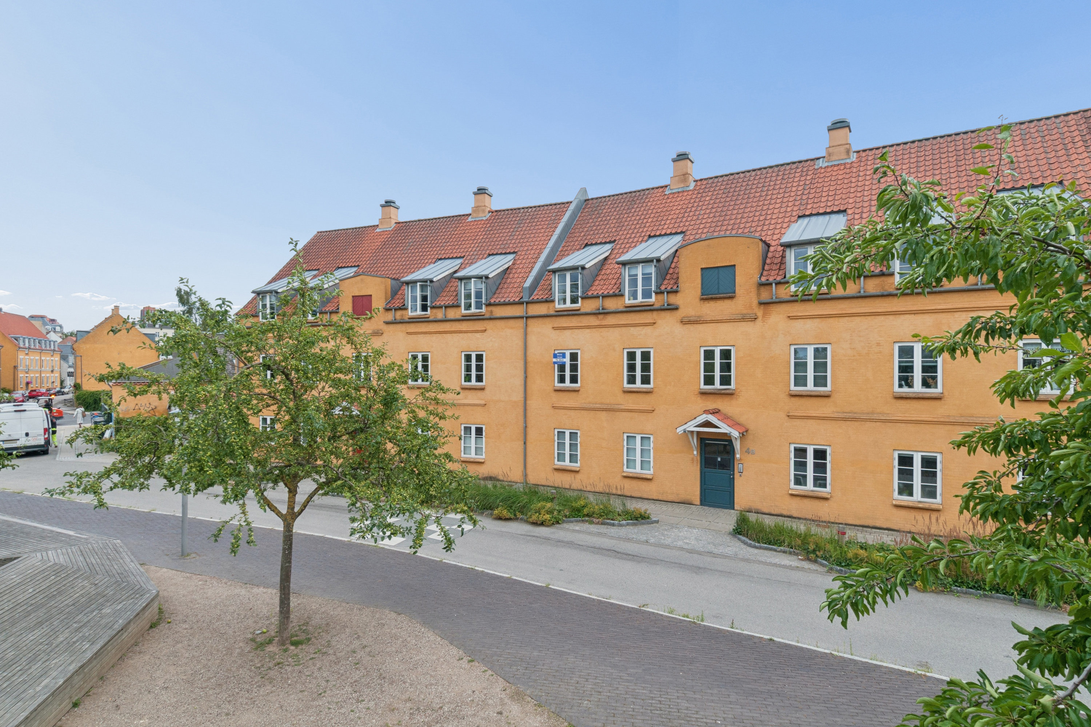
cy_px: 364
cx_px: 546
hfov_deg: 90.0
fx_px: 545
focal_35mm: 18
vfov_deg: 67.4
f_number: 10
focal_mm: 12
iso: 200
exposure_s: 1/320
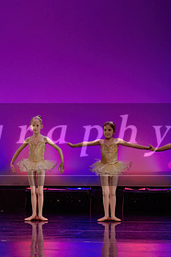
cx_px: -56
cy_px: 132
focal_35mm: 180
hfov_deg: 7.5
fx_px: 1282
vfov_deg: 11.4
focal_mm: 75
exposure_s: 1/250
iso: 1600
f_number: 2.8
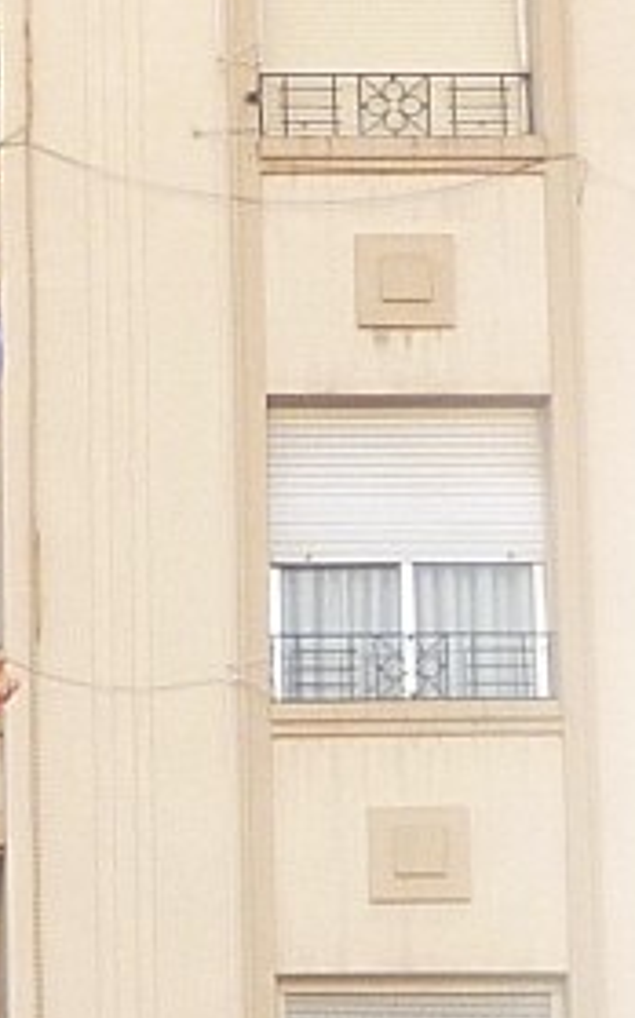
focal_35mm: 187
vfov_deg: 10.8
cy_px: 1503
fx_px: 5186
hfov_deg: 6.8
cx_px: -580
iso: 80
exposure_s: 1/100
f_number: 3.3
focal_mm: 4.4
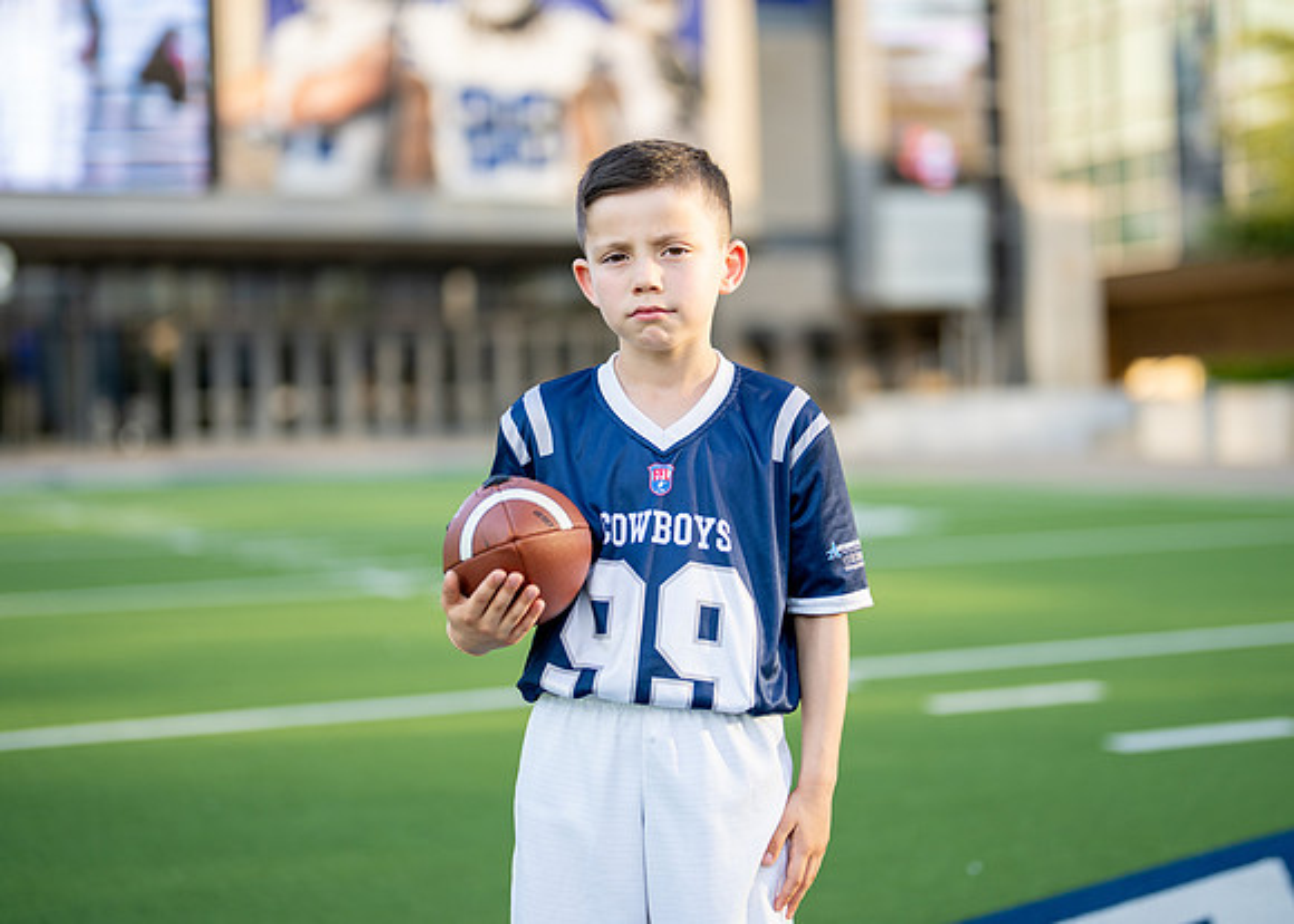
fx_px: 2263
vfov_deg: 23.0
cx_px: 664
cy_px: 392
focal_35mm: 62
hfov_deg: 31.9
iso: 100
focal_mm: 50
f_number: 1.2
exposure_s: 1/1600
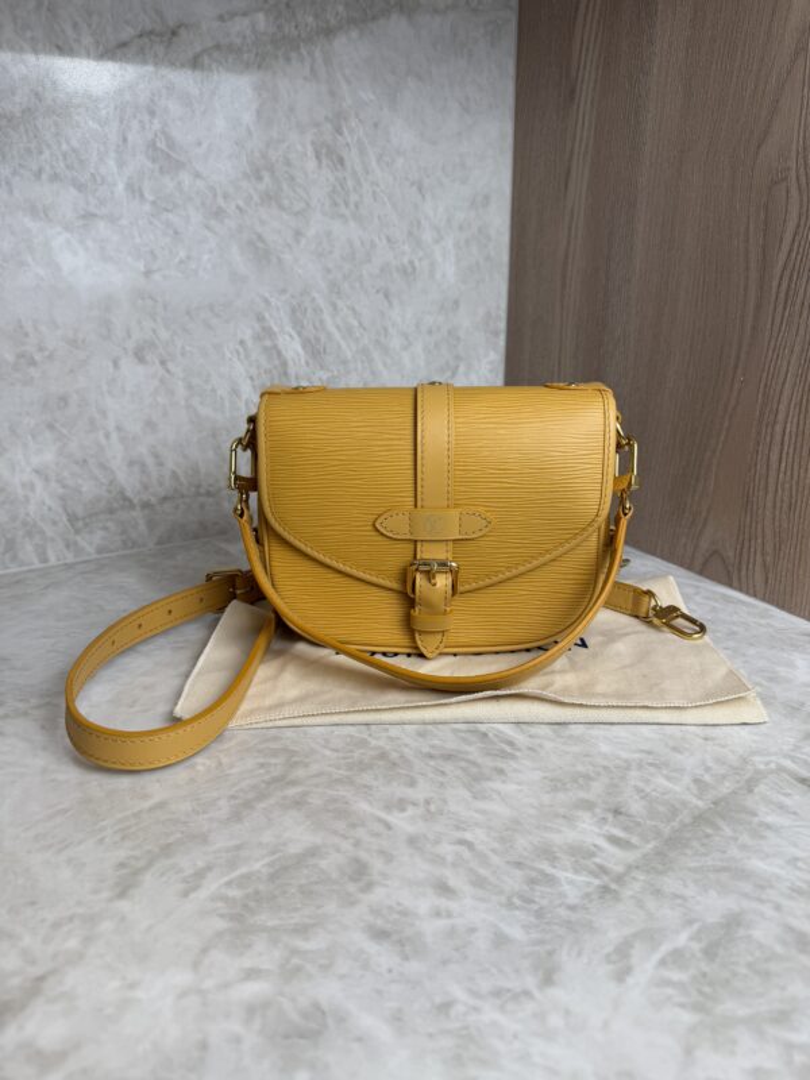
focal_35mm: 24
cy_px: 540
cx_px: 405
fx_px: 749
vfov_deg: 71.6
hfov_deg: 56.8
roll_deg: +0.4
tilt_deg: -18.8
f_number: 1.78
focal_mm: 6.76
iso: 64
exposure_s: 1/180
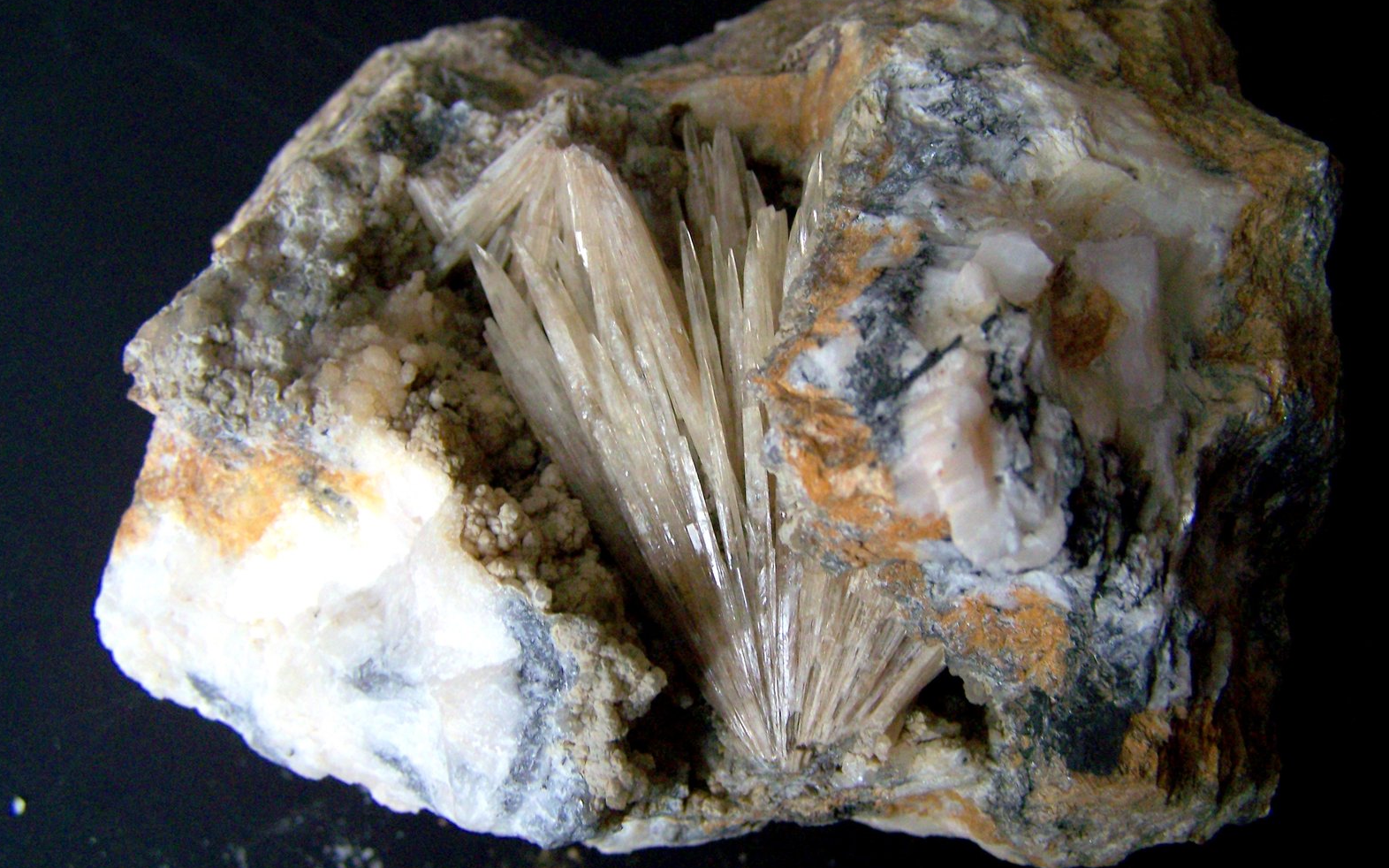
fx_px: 1552
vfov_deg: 31.2
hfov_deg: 48.2
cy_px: 421
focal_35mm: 41
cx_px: 701
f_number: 2.8
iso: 160
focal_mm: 6.3
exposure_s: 1/10
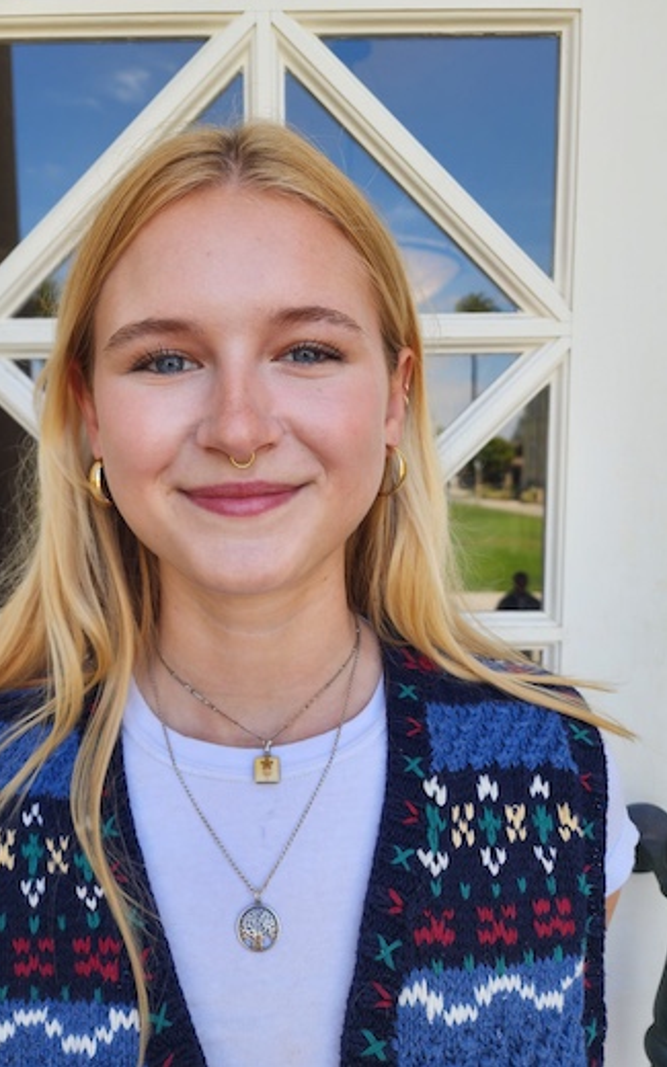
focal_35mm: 25
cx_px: 275
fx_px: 727
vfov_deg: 72.5
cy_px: 522
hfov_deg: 49.0
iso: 16
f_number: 1.8
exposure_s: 1/180
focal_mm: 6.4
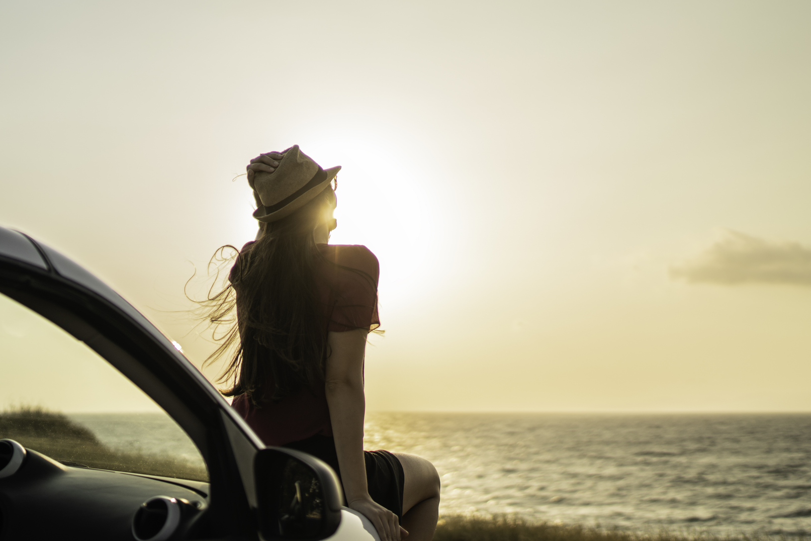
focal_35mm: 46
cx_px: 361
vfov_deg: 29.2
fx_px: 1036
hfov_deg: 42.7
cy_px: 241
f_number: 1.4
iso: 100
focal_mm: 35
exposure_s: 1/8000
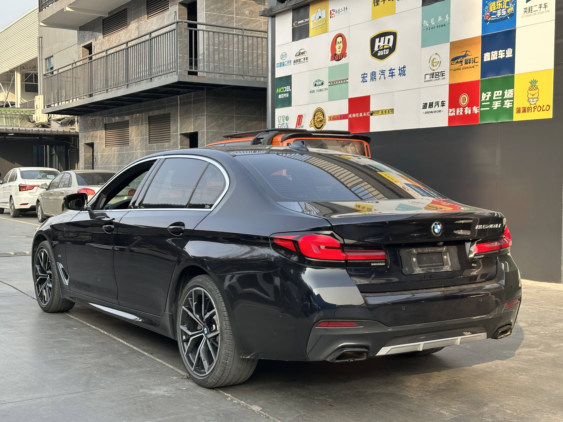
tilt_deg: -1.0
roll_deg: +0.5
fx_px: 781
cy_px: 211
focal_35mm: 48
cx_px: 282
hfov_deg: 39.7
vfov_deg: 30.3
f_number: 1.78
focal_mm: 6.86
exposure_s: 1/597
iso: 64
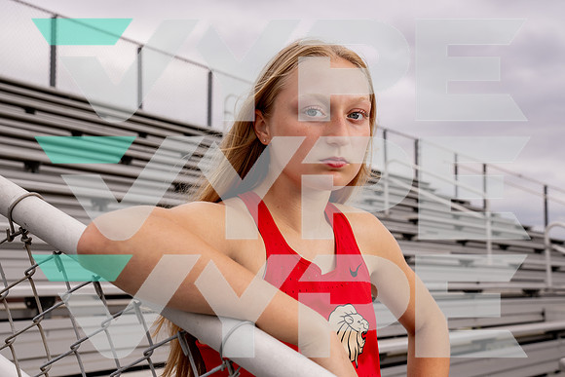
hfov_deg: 37.8
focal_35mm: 53
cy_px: 186
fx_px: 825
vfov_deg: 25.7
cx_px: 282
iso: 200
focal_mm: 51
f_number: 8
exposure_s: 1/250
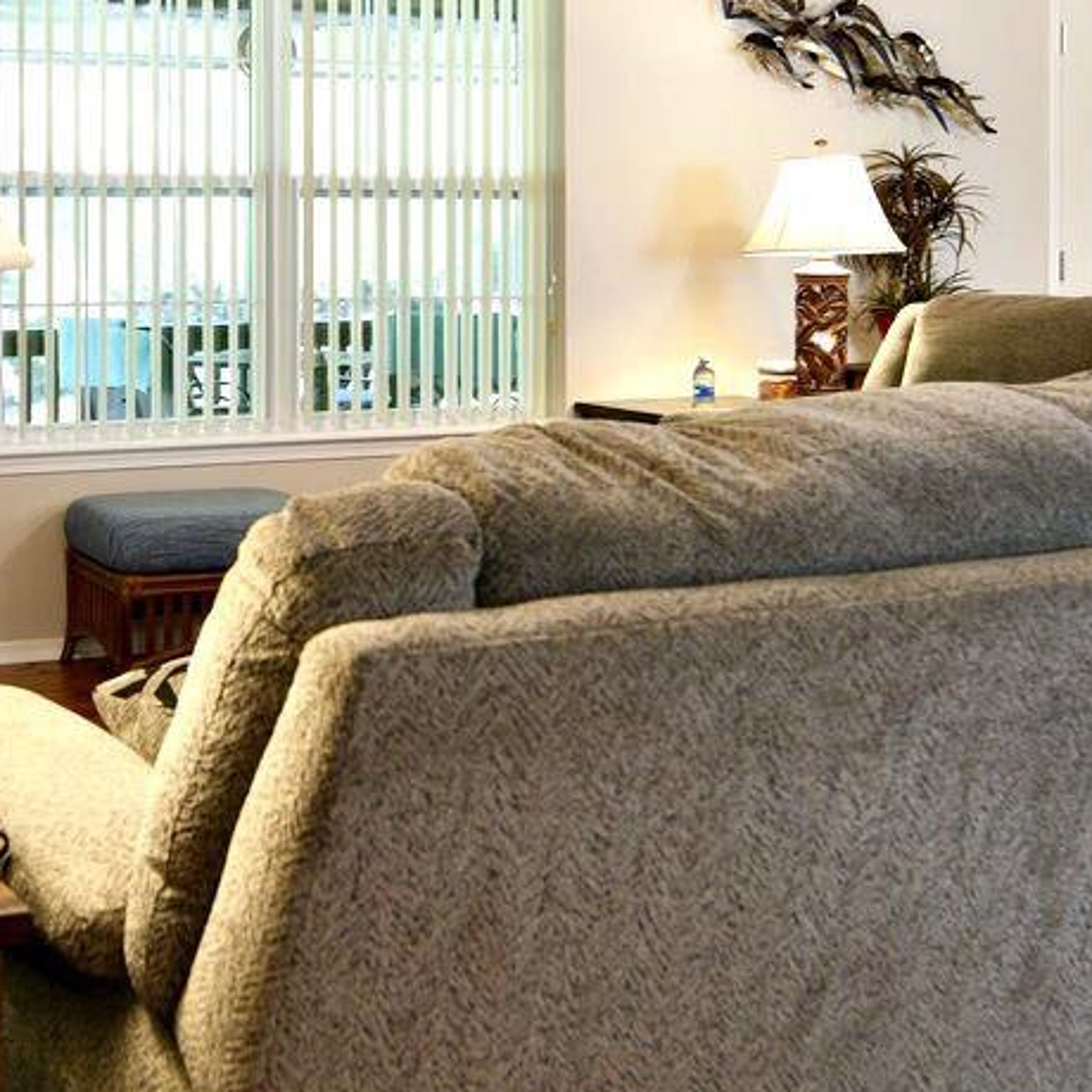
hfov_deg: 31.1
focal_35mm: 53
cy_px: 267
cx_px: 164
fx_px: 1892
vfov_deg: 31.6
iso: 320
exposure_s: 1/15
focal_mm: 14
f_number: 2.8
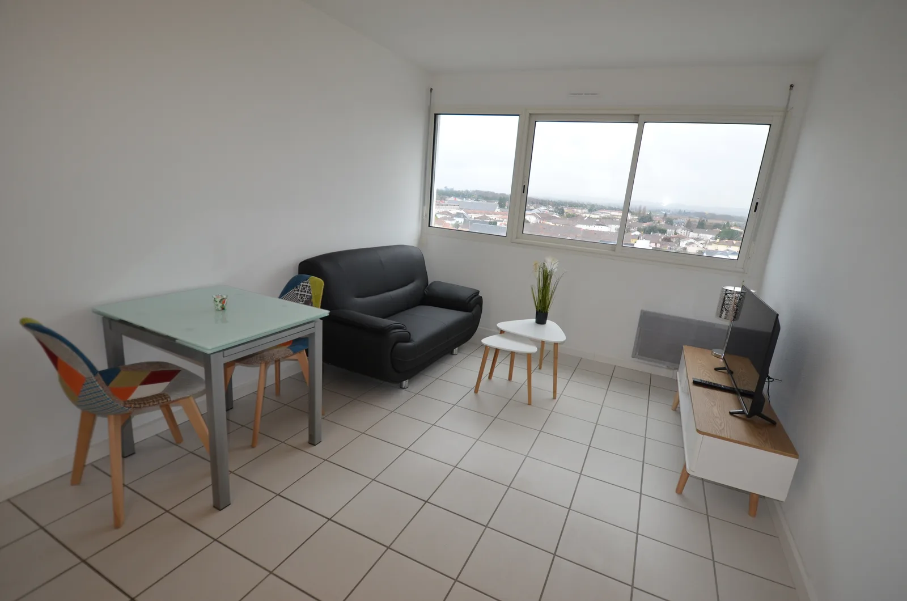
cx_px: 454
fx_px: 415
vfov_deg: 71.8
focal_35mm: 16
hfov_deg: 95.1
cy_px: 300
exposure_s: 1/125
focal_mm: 11
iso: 280
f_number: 3.5
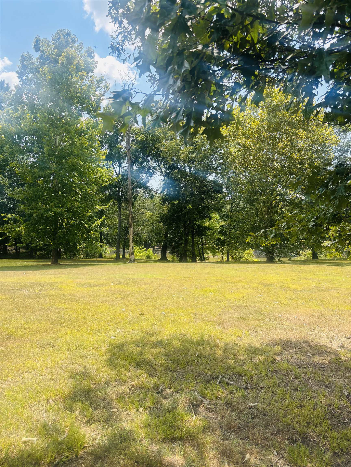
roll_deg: -2.4
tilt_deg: +2.6
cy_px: 234
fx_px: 352
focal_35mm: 26
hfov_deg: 53.1
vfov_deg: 67.3
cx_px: 176
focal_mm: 5.96
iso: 50
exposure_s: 1/988
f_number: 1.6
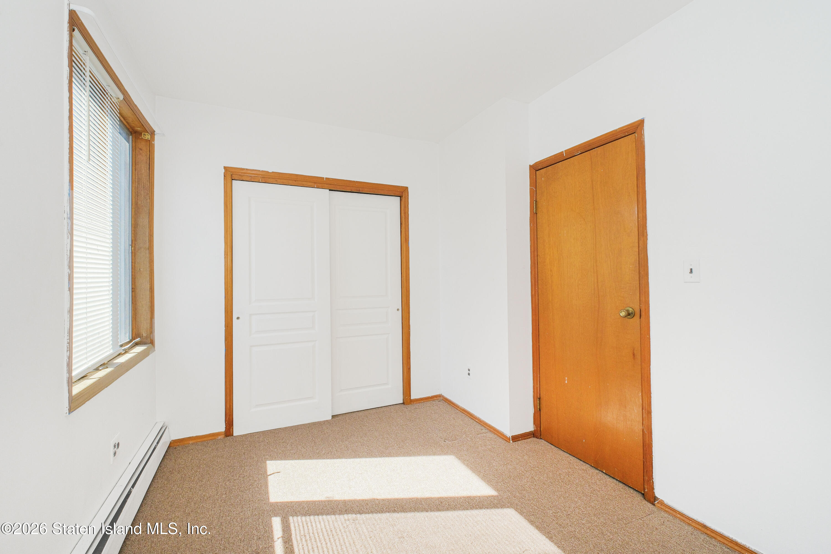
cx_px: 416
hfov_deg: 100.4
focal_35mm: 15
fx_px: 346
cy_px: 277
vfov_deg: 77.3
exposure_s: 1/200
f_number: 7.1
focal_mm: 10
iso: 1000
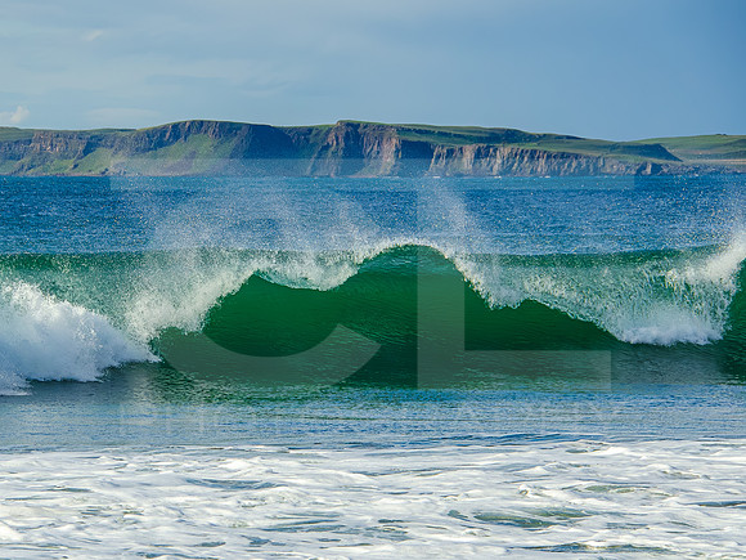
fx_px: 6100
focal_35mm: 283
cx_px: 218
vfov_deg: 5.3
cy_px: 338
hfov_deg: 7.0
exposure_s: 1/2000
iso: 400
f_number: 10
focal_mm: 135
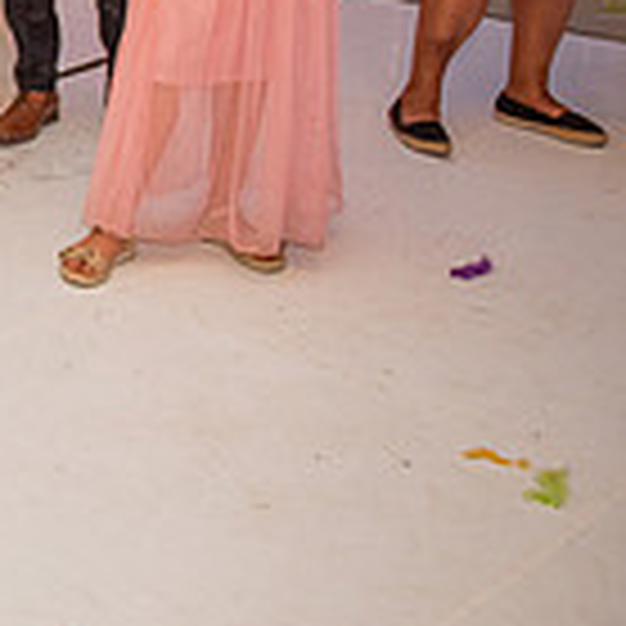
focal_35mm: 85
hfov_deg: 16.5
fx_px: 1739
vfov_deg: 19.2
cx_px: -549
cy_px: -128
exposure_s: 1/160
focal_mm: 24
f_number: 2.8
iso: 1000
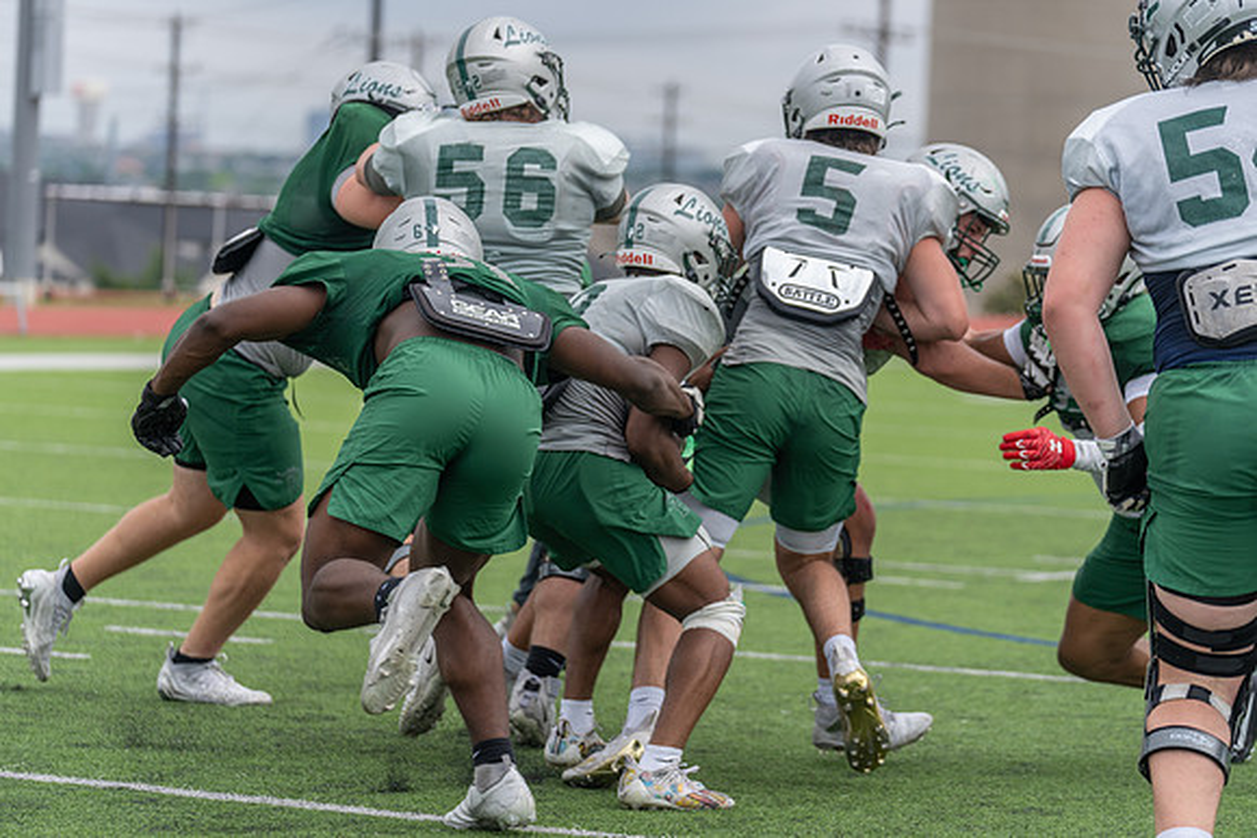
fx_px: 5169
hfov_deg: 13.9
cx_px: 628
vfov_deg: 9.3
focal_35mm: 148
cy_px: 419
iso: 250
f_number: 4
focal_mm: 148
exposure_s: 1/1250
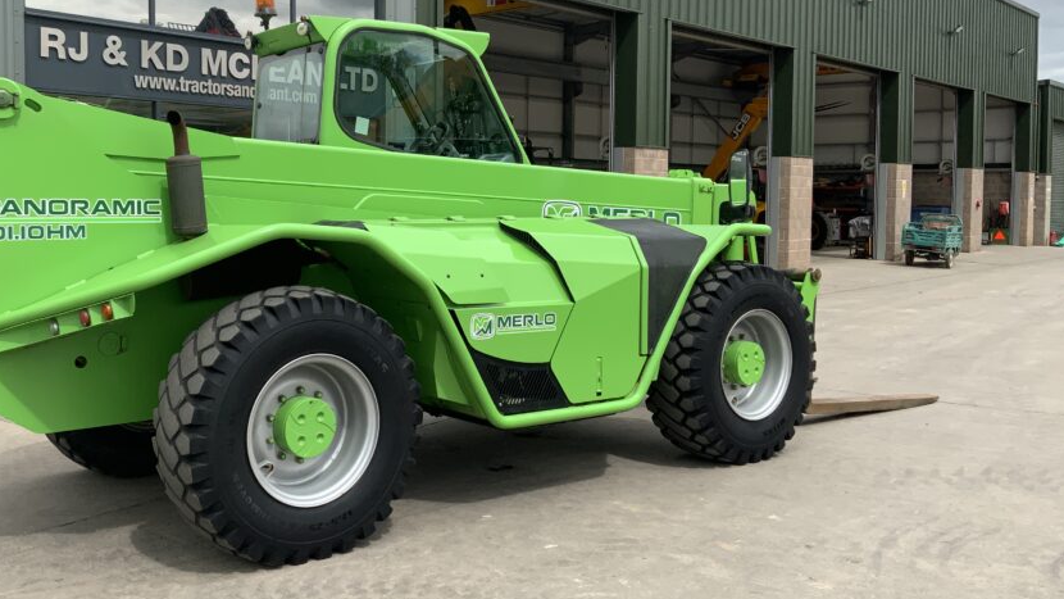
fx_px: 1100
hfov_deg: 51.3
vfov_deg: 30.4
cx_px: 424
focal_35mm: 39
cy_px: 239
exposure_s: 1/1144
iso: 16
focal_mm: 3
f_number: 1.8
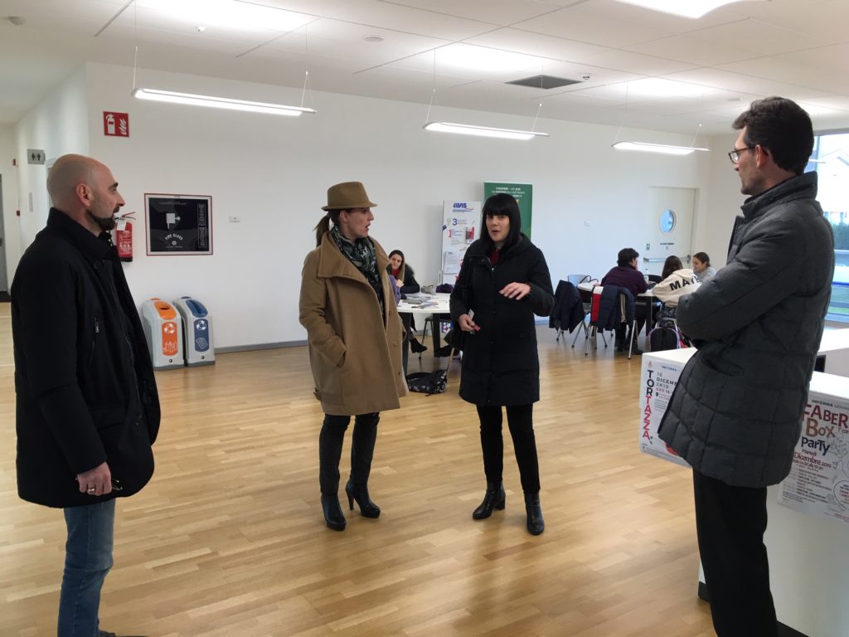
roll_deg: -1.3
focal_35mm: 29
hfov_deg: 61.7
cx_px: 424
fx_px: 711
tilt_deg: -8.3
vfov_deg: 48.2
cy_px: 318
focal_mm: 4.15
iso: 32
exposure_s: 1/33
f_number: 2.2
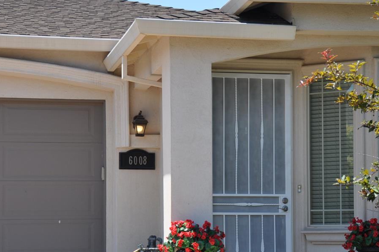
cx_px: 215
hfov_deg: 19.4
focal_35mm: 105
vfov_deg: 13.0
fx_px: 1105
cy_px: 168
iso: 200
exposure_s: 1/60
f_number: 8
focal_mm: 42
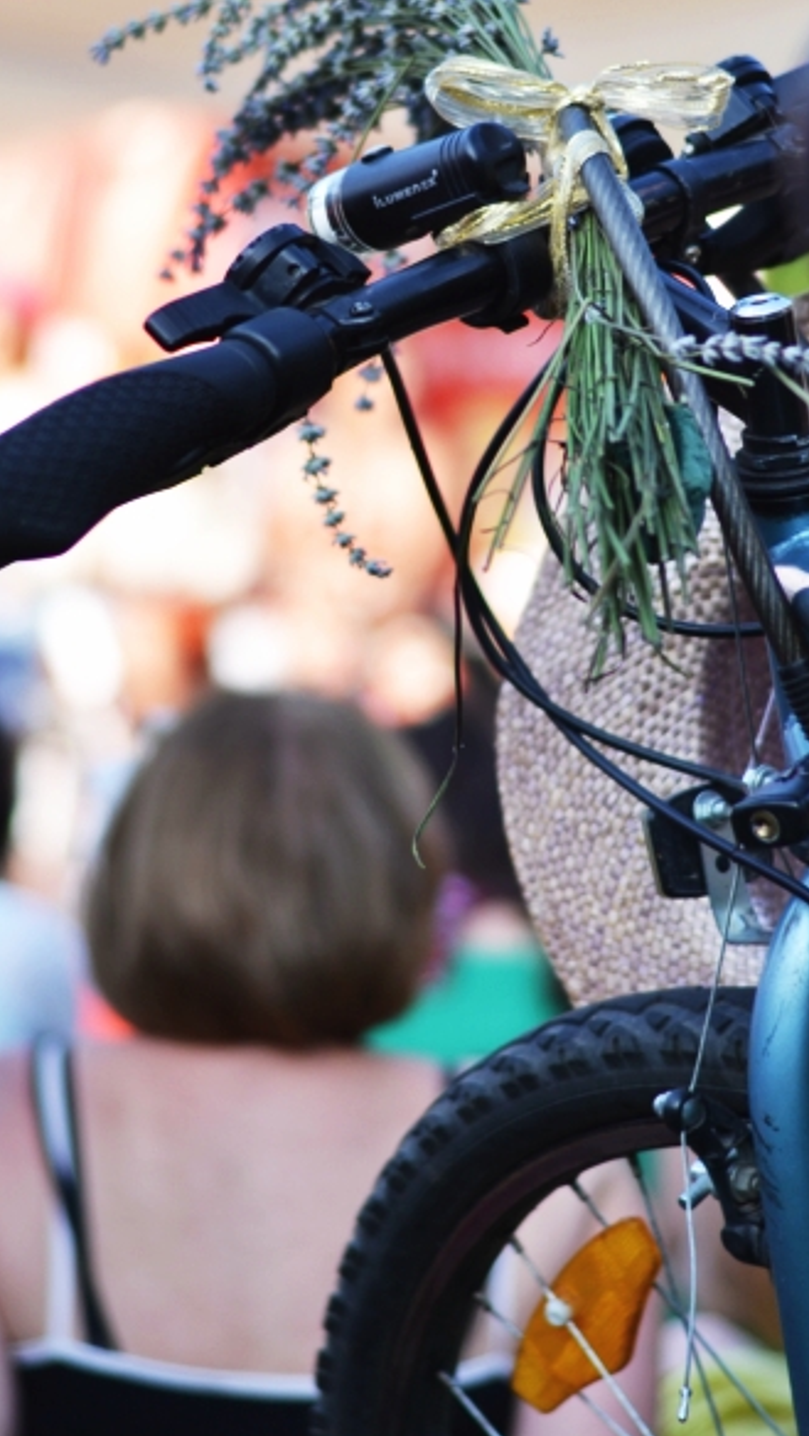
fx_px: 4609
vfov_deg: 17.6
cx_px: 420
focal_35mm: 121
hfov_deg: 10.0
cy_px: 386
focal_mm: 50
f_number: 2
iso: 100
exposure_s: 1/1000
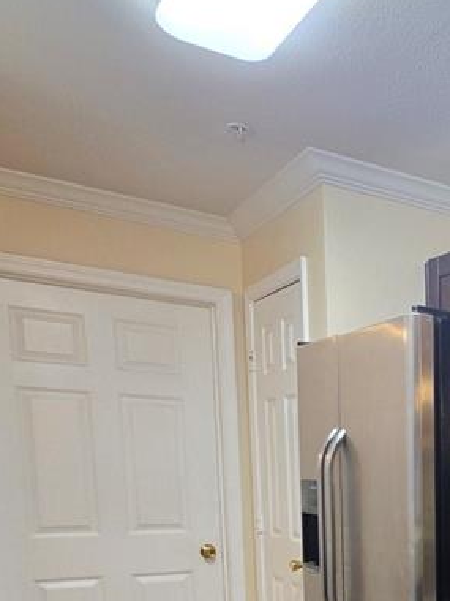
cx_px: 632
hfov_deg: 27.3
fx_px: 711
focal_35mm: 41
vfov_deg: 40.1
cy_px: 603
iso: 160
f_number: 1.9
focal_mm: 2.2
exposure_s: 1/60
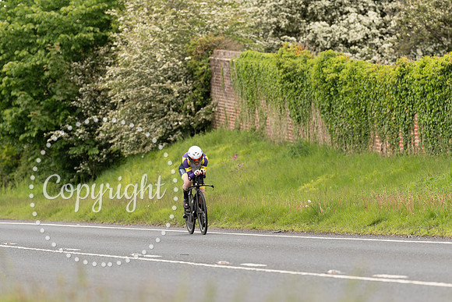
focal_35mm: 285
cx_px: 227
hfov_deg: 7.2
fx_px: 3577
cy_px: 169
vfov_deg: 4.8
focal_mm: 200
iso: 250
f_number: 3.5
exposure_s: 1/1000
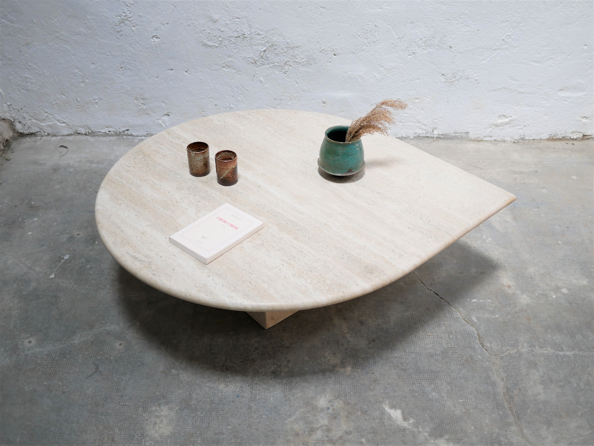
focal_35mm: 40
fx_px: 687
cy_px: 223
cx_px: 297
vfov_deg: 36.0
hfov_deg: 46.8
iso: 250
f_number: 1.7
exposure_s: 1/60
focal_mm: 20
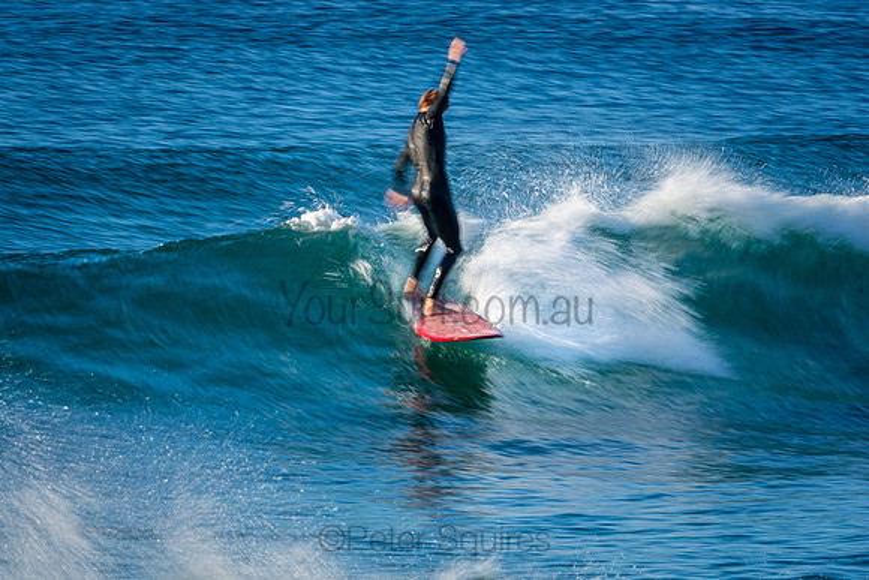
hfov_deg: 2.7
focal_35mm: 750
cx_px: 434
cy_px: 290
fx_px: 18108
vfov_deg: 1.8
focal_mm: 500
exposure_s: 1/20
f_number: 22
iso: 100
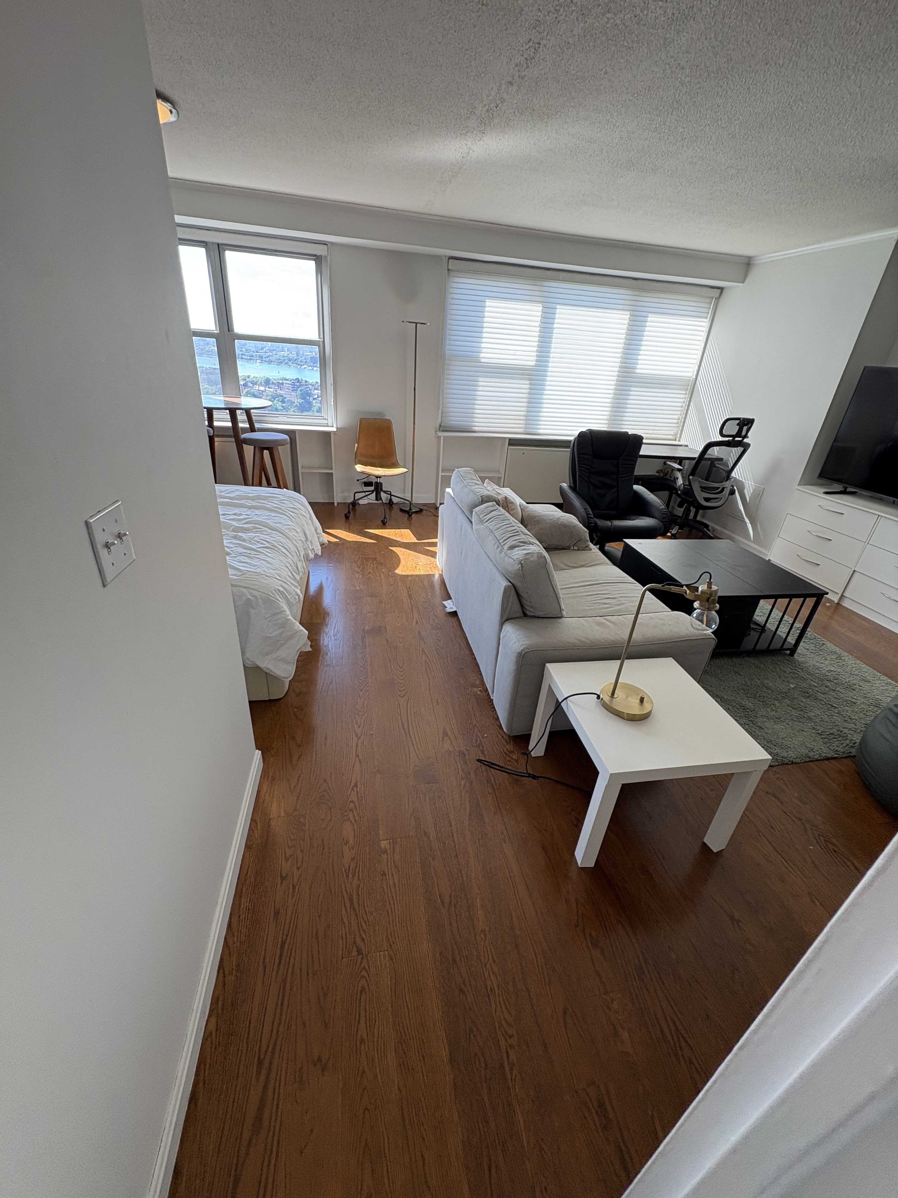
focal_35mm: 14
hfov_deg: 85.7
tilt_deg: -20.4
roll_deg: -4.4
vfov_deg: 102.1
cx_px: 449
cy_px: 599
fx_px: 484
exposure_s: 1/120
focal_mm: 2.22
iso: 80
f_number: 2.2
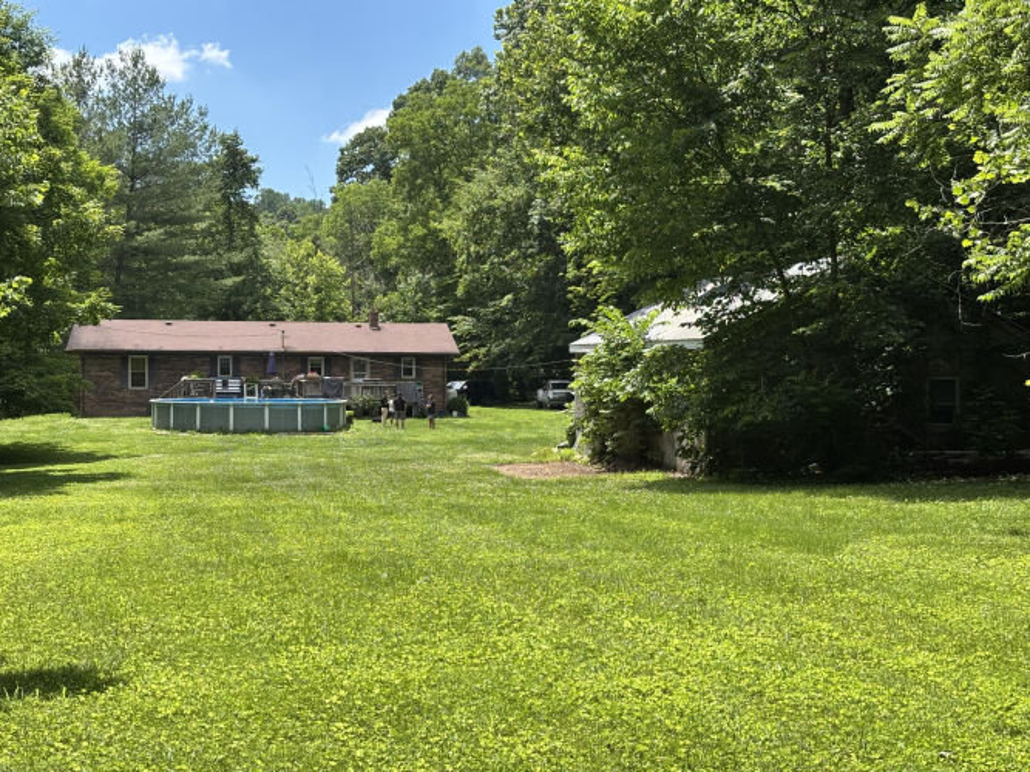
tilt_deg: -1.6
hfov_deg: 36.8
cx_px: 515
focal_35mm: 52
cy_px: 386
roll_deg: -0.9
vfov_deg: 28.0
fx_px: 1547
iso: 32
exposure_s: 1/1344
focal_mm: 5.96
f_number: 1.6
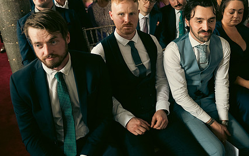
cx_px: 146
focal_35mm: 33
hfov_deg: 57.8
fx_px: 224
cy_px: 62
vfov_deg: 38.2
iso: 800
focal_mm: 24
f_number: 3.5
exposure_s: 1/160
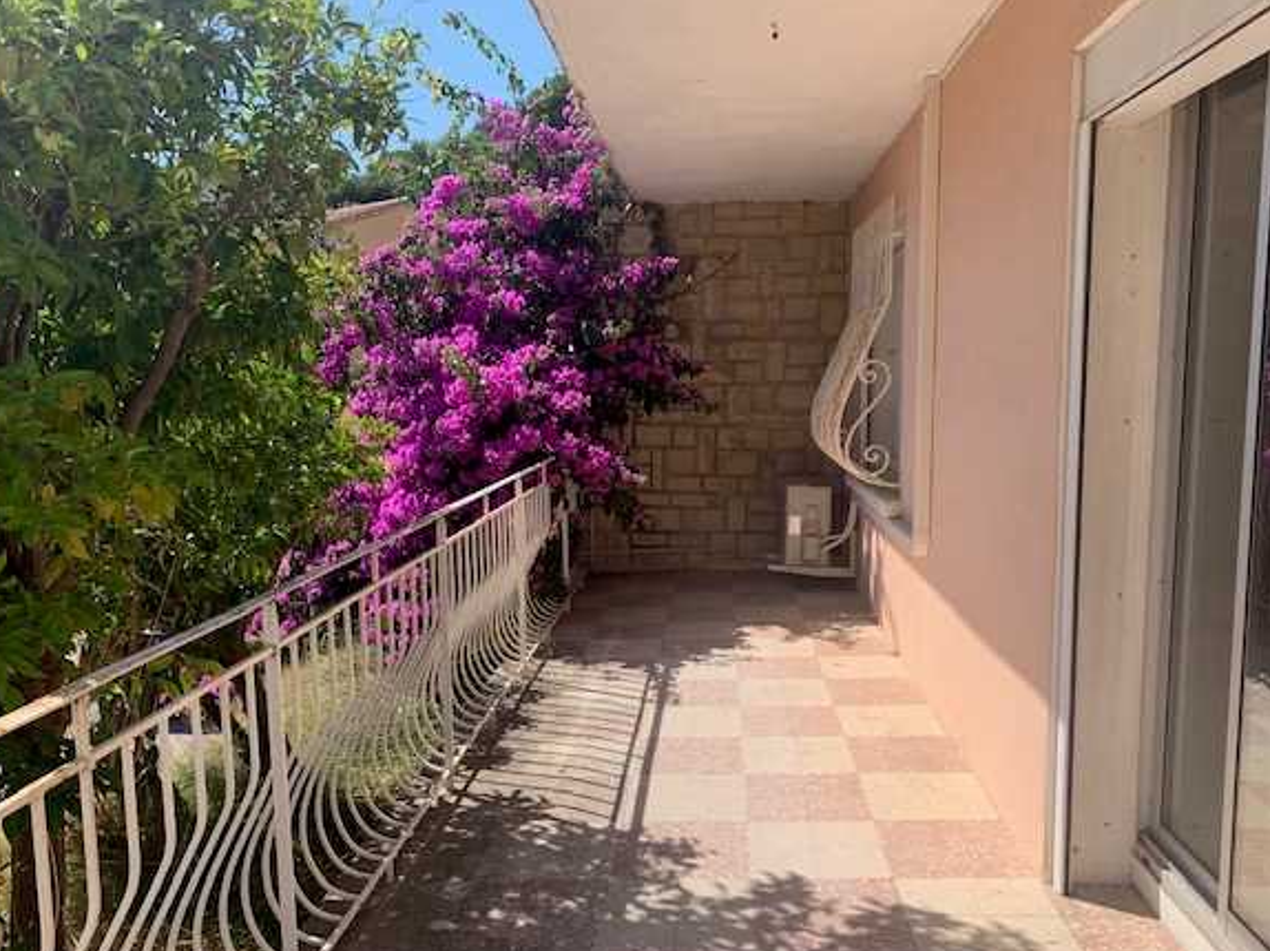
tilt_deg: -6.6
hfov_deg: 61.7
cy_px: 522
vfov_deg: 48.1
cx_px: 644
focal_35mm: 29
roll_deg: +0.1
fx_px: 1064
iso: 25
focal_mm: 4.25
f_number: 1.8
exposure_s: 1/1845
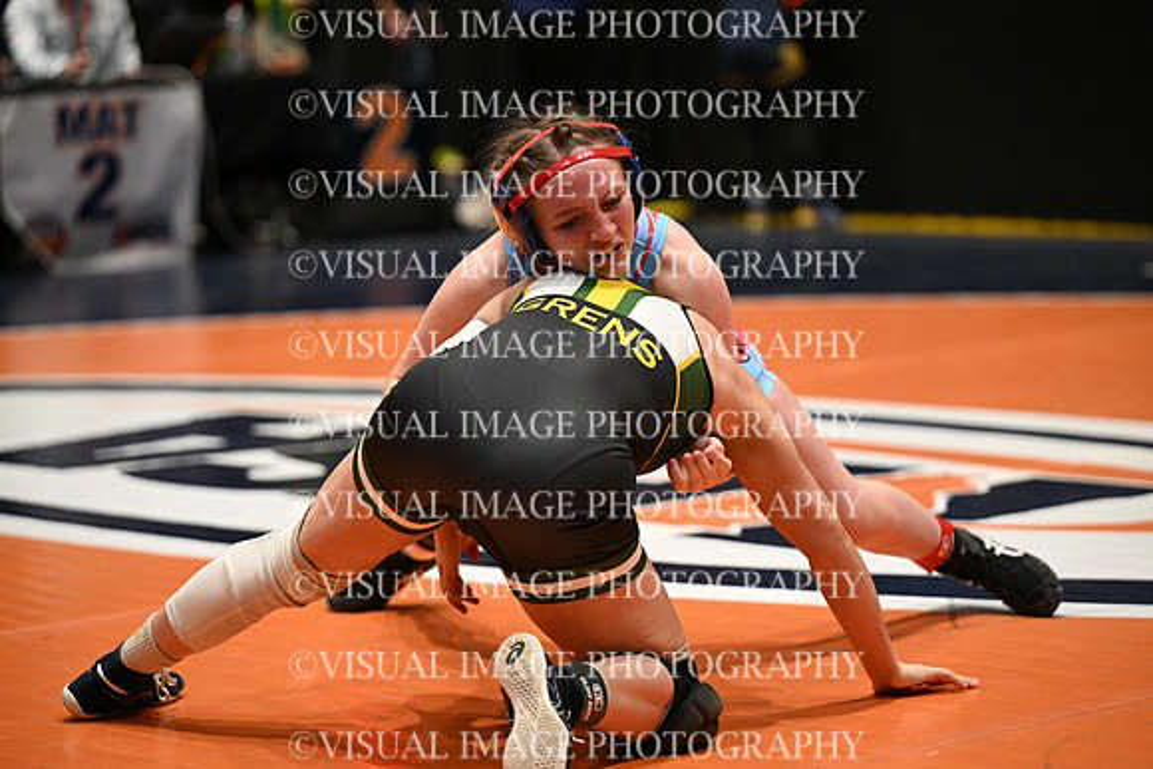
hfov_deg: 16.4
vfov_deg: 11.0
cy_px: 384
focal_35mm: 125
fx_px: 4004
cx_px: 576
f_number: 2.8
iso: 3200
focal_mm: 125
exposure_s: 1/960
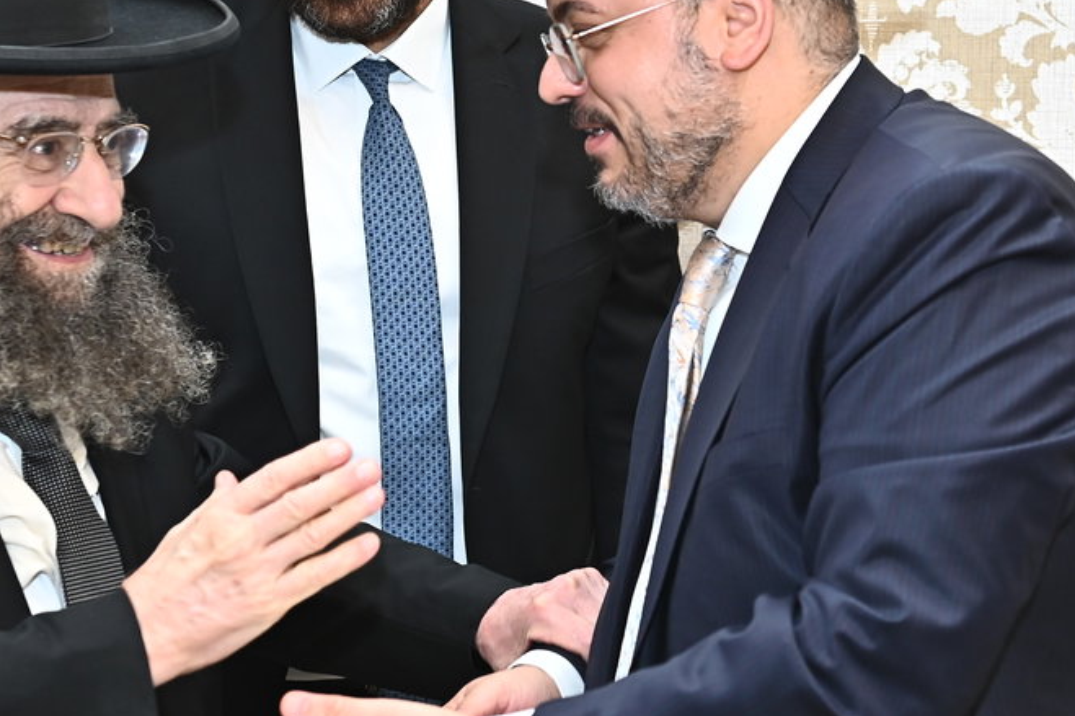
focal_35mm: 85
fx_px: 2537
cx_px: 697
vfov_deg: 16.0
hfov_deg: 23.8
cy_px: 245
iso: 1250
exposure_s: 1/200
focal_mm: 40
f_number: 3.5
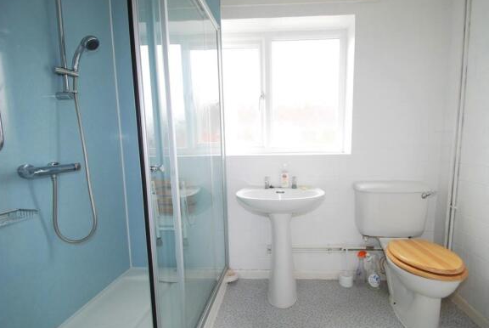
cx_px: 270
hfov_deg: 92.8
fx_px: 231
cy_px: 176
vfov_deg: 70.5
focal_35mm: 17
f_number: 4.5
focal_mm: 10
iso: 200
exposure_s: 1/60
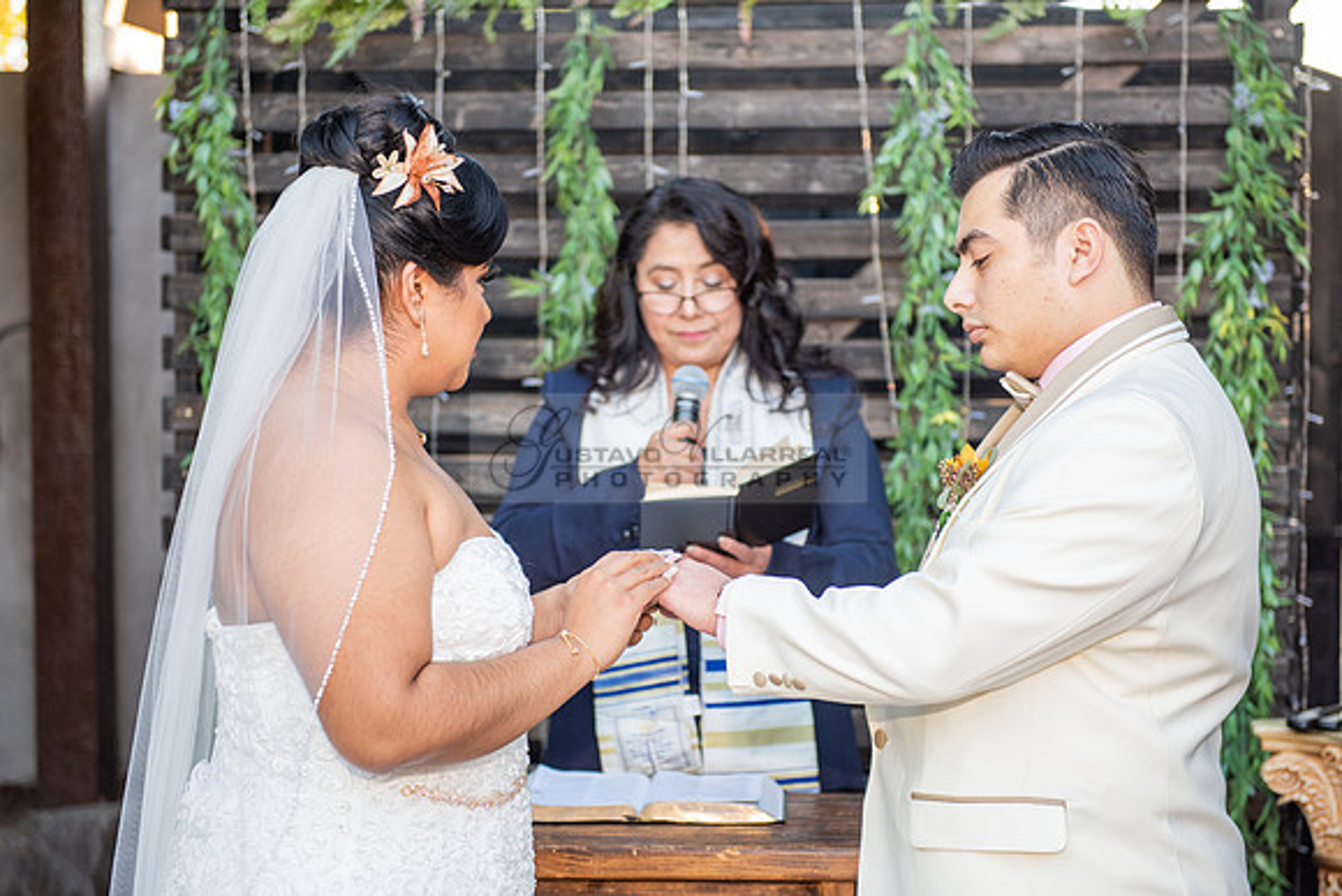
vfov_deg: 19.0
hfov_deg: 28.1
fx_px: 2681
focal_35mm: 72
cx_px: 671
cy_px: 448
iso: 500
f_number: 3.2
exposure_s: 1/250
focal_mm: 70
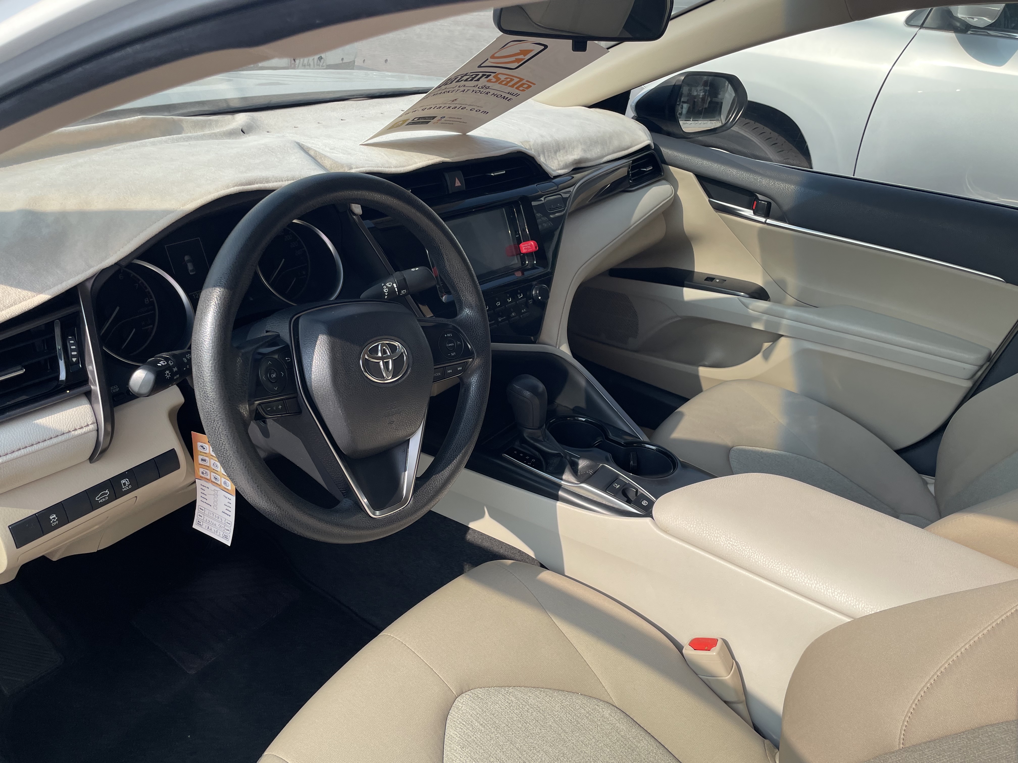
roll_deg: -9.3
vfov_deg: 53.1
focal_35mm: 26
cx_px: 509
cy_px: 382
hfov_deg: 67.3
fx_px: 765
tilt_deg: -33.0
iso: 32
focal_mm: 4.2
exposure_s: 1/1511
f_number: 1.6
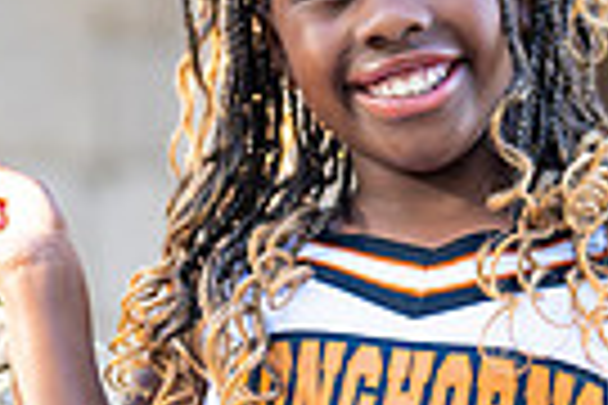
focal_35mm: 272
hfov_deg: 7.6
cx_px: 486
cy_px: 315
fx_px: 4593
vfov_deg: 5.0
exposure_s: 1/640
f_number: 1.2
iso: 125
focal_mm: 50
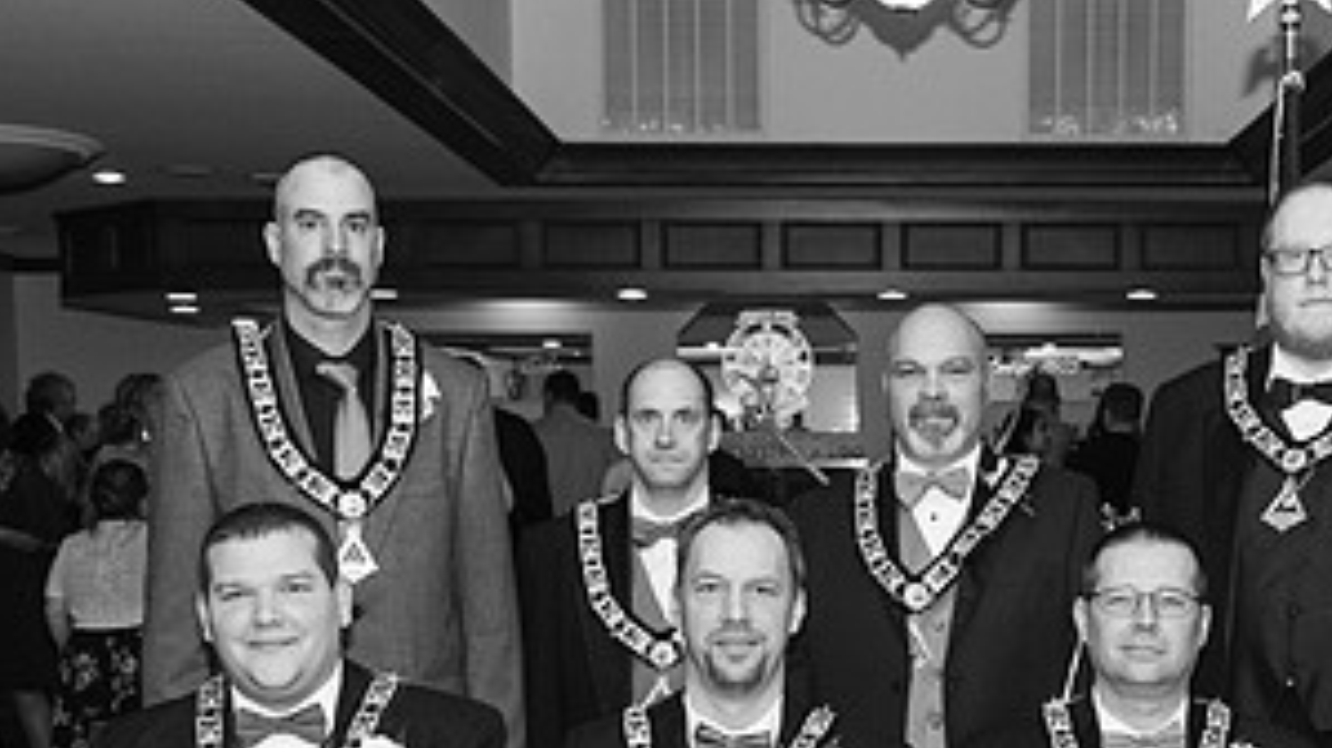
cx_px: 913
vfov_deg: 18.1
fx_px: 2295
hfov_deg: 32.0
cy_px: 737
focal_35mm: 65
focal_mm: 31
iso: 800
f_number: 4
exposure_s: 1/200
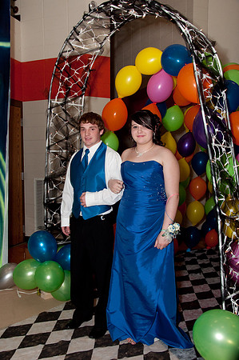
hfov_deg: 36.8
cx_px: 120
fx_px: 359
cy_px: 180
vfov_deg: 53.2
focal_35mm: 36
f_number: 8
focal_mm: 24
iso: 400
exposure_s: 1/180
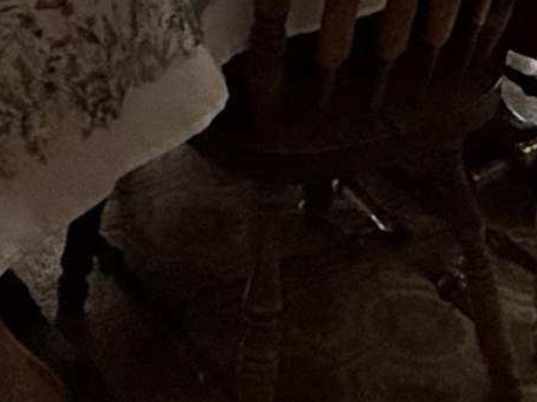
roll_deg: -2.4
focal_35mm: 94
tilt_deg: -5.3
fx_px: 1457
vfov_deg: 12.7
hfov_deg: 20.8
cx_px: 171
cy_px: -524
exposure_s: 1/70
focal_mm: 2.22
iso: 320
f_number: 2.2
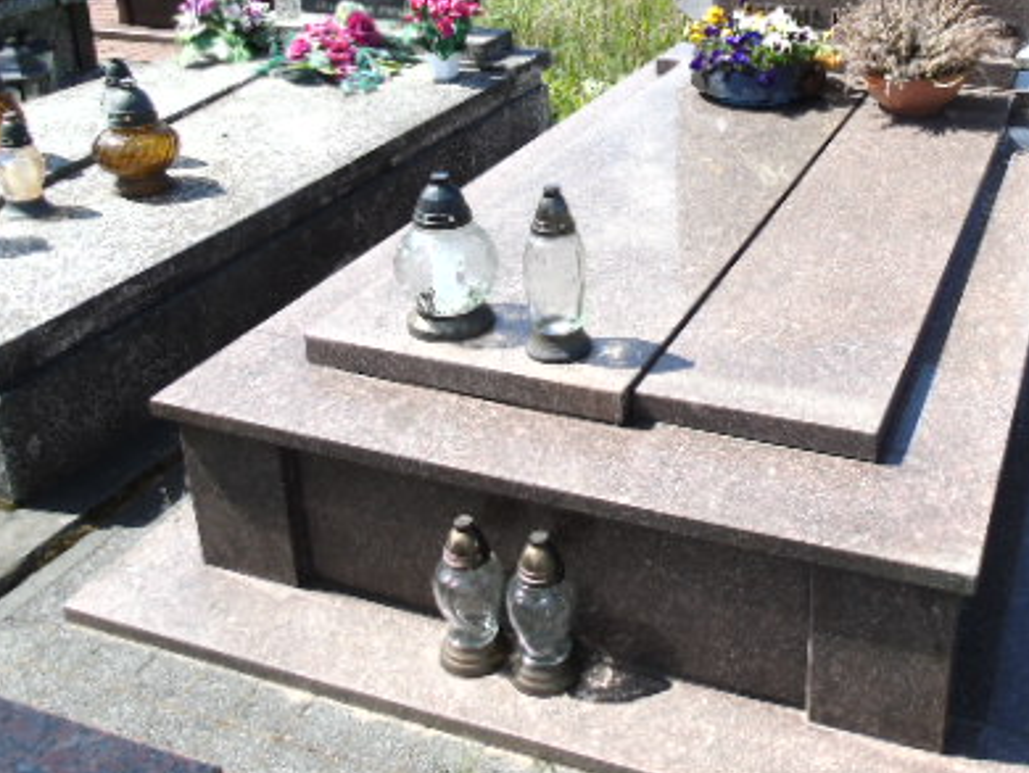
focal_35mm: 41
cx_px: 733
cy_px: 145
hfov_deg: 44.6
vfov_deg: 34.0
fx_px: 1220
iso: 80
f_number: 3.4
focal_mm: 4.4
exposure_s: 1/500
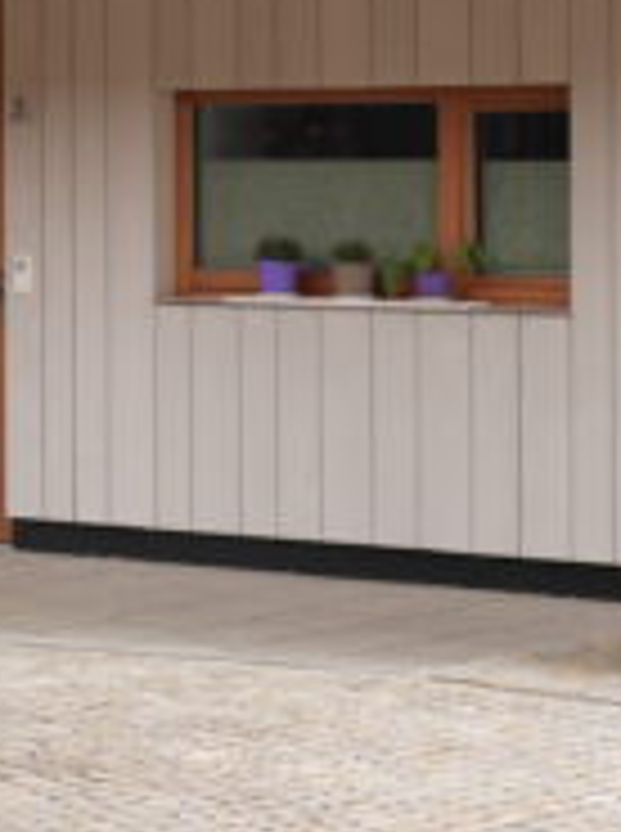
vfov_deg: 16.7
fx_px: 2808
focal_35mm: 117
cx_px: -9
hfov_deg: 12.5
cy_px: 112
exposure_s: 1/160
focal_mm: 27
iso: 500
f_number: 4.6
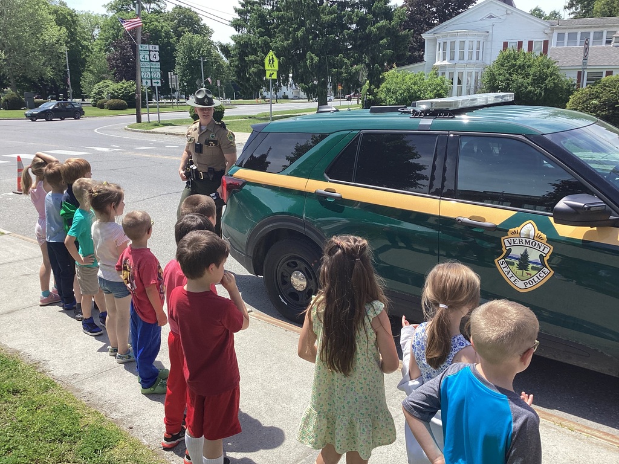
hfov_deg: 58.4
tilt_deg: -11.8
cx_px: 310
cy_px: 232
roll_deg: +1.2
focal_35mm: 31
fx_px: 554
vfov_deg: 45.4
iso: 25
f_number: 2.4
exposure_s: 1/799
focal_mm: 3.3
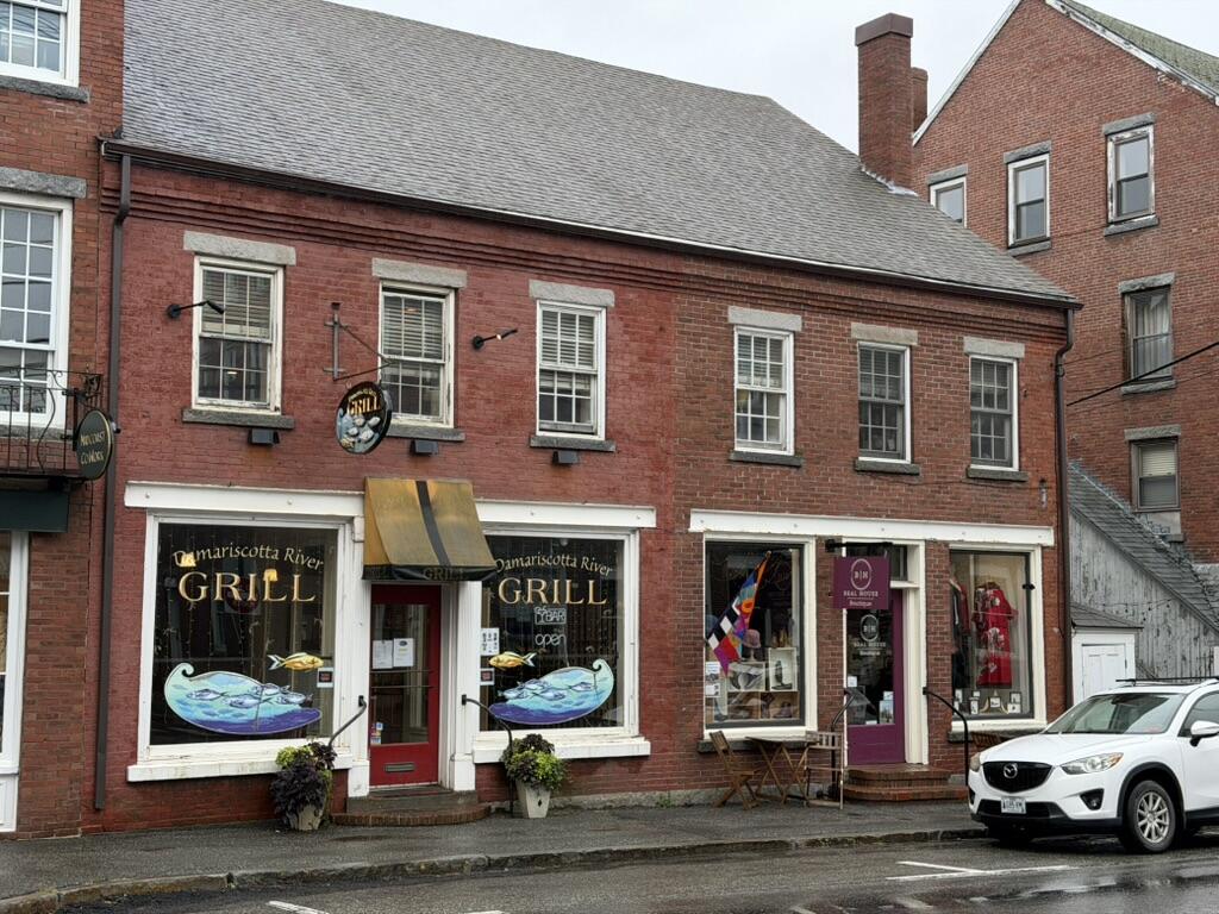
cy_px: 457
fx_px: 1690
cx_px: 610
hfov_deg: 39.7
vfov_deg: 30.3
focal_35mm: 48
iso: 100
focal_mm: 6.76
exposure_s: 1/487
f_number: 1.78
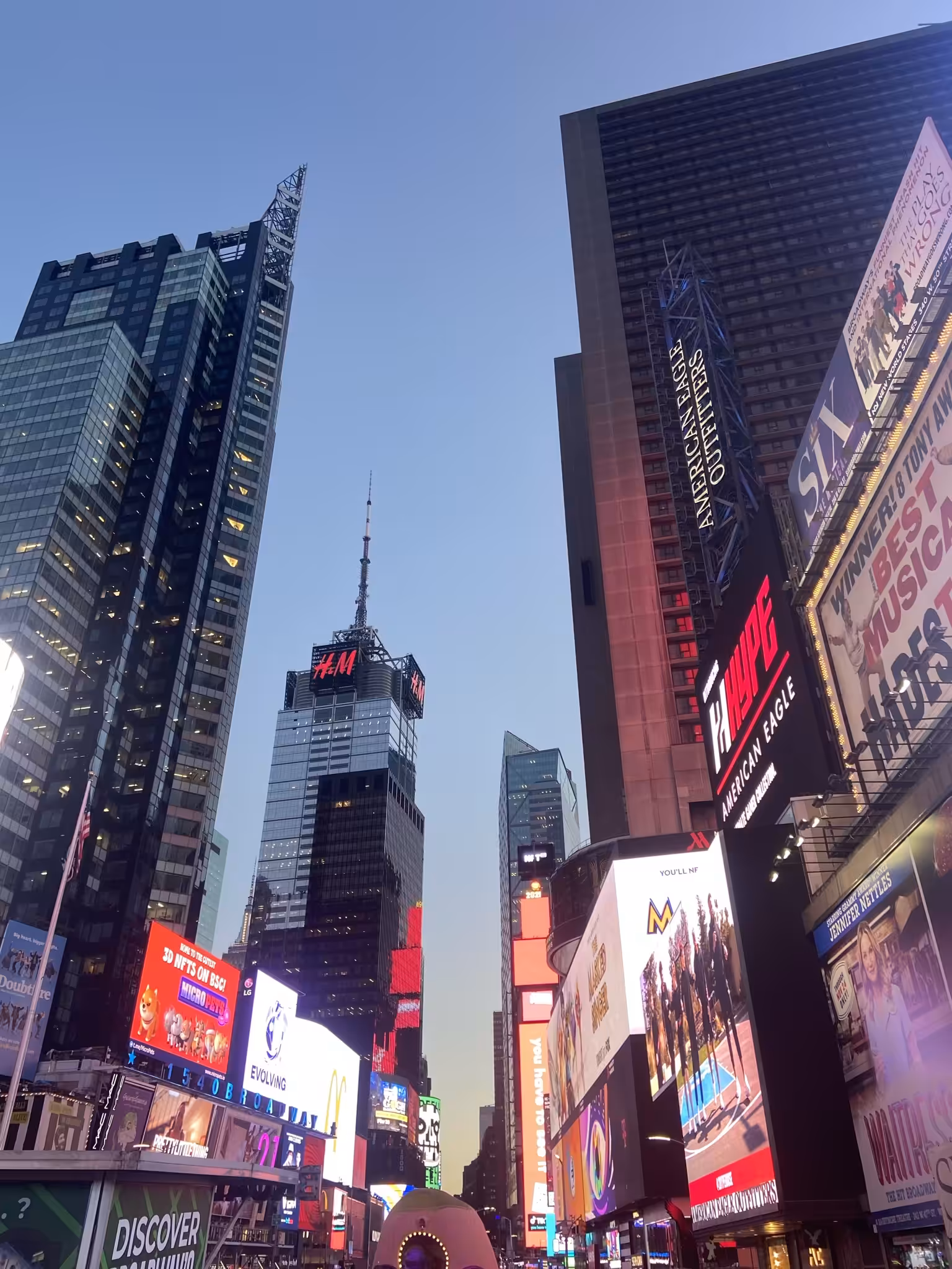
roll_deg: -1.5
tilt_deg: +33.4
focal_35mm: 26
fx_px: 953
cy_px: 634
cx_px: 476
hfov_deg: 53.1
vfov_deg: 67.3
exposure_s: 1/120
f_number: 1.8
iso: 50
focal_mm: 4.25
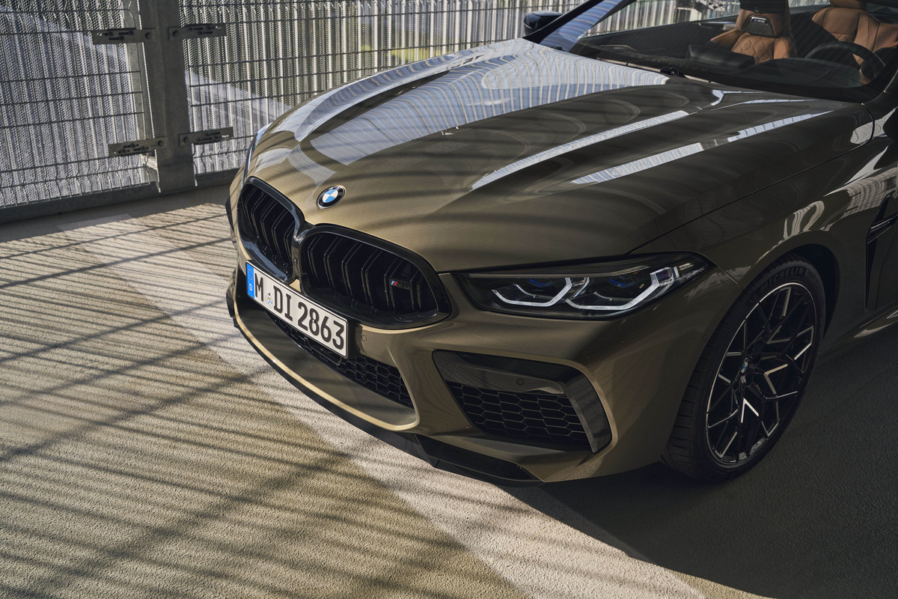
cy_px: 300
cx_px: 449
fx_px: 873
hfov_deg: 54.4
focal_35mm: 35
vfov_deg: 37.9
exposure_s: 1/200
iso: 320
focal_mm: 35
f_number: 5
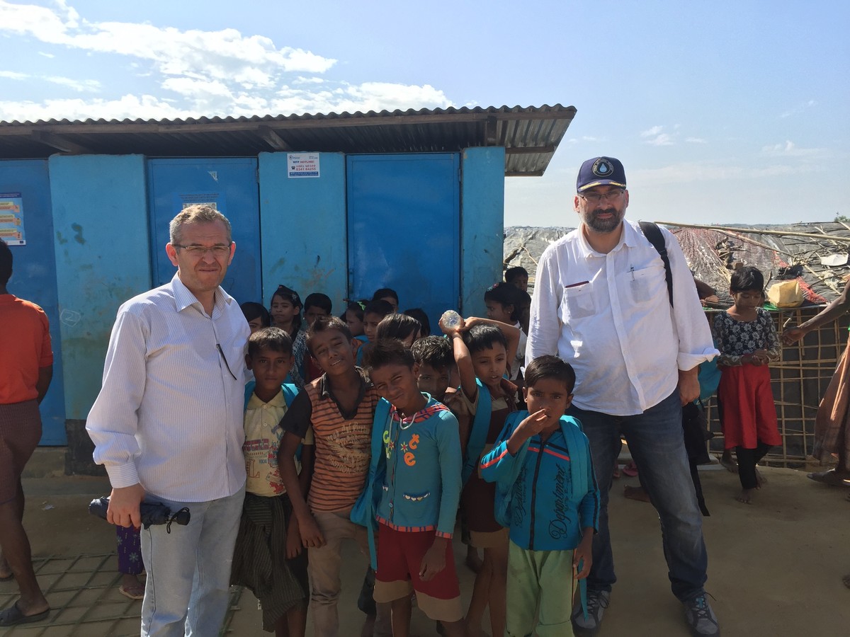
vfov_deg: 48.2
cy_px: 318
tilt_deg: -5.1
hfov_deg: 61.7
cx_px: 425
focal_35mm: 29
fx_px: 712
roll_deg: -0.3
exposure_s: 1/1799
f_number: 2.2
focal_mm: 4.15
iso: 32
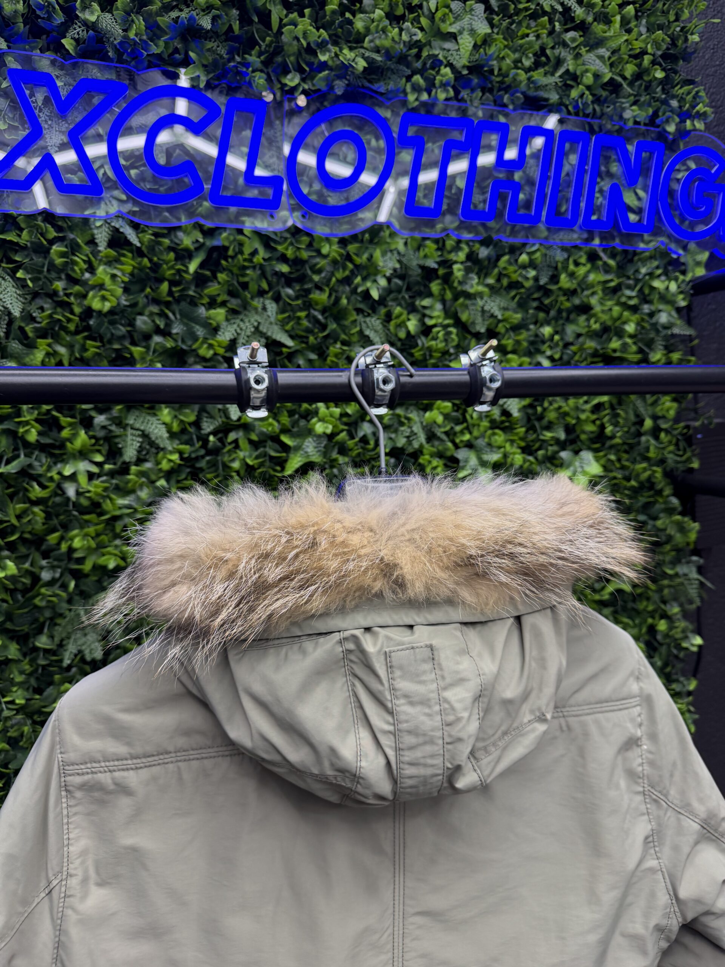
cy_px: 484
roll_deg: -0.1
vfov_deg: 71.6
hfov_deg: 56.8
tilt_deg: -6.2
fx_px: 670
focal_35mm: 24
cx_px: 362
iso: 125
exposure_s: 1/84
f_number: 1.78
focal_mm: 6.76
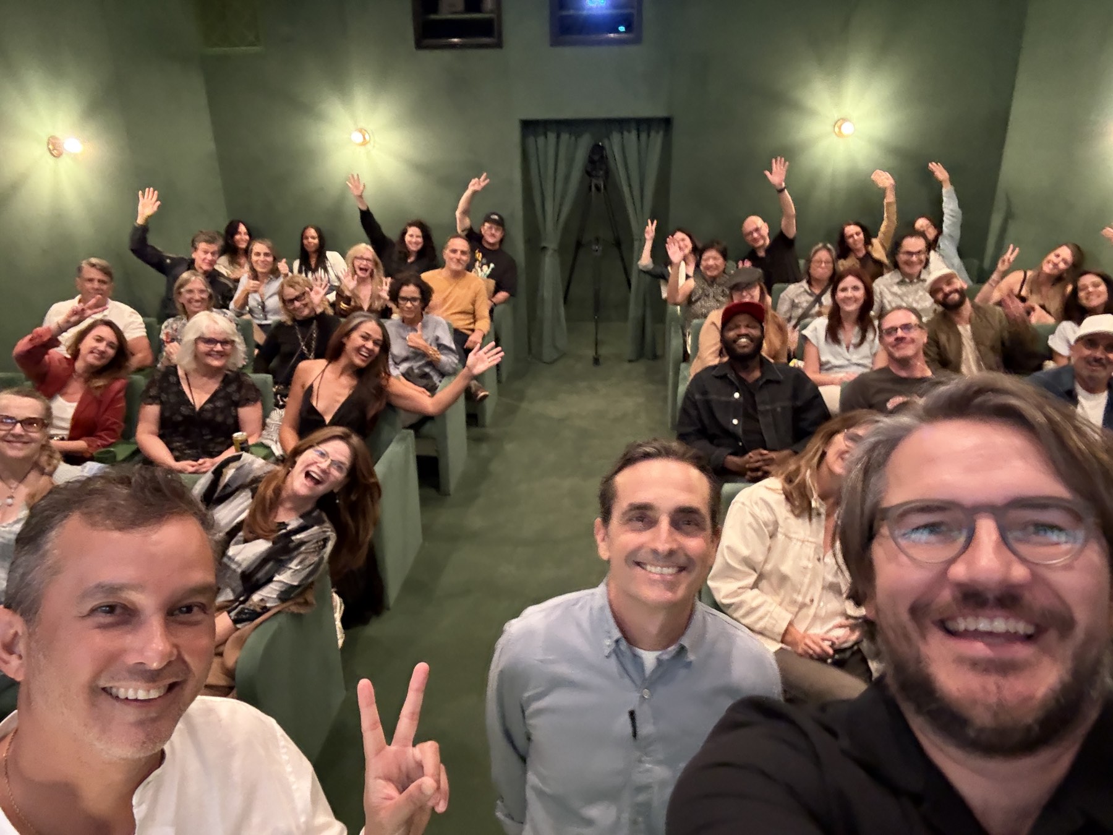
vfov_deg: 58.9
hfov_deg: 73.9
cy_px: 418
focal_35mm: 23
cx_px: 556
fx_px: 740
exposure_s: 1/15
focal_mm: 2.69
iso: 500
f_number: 1.9
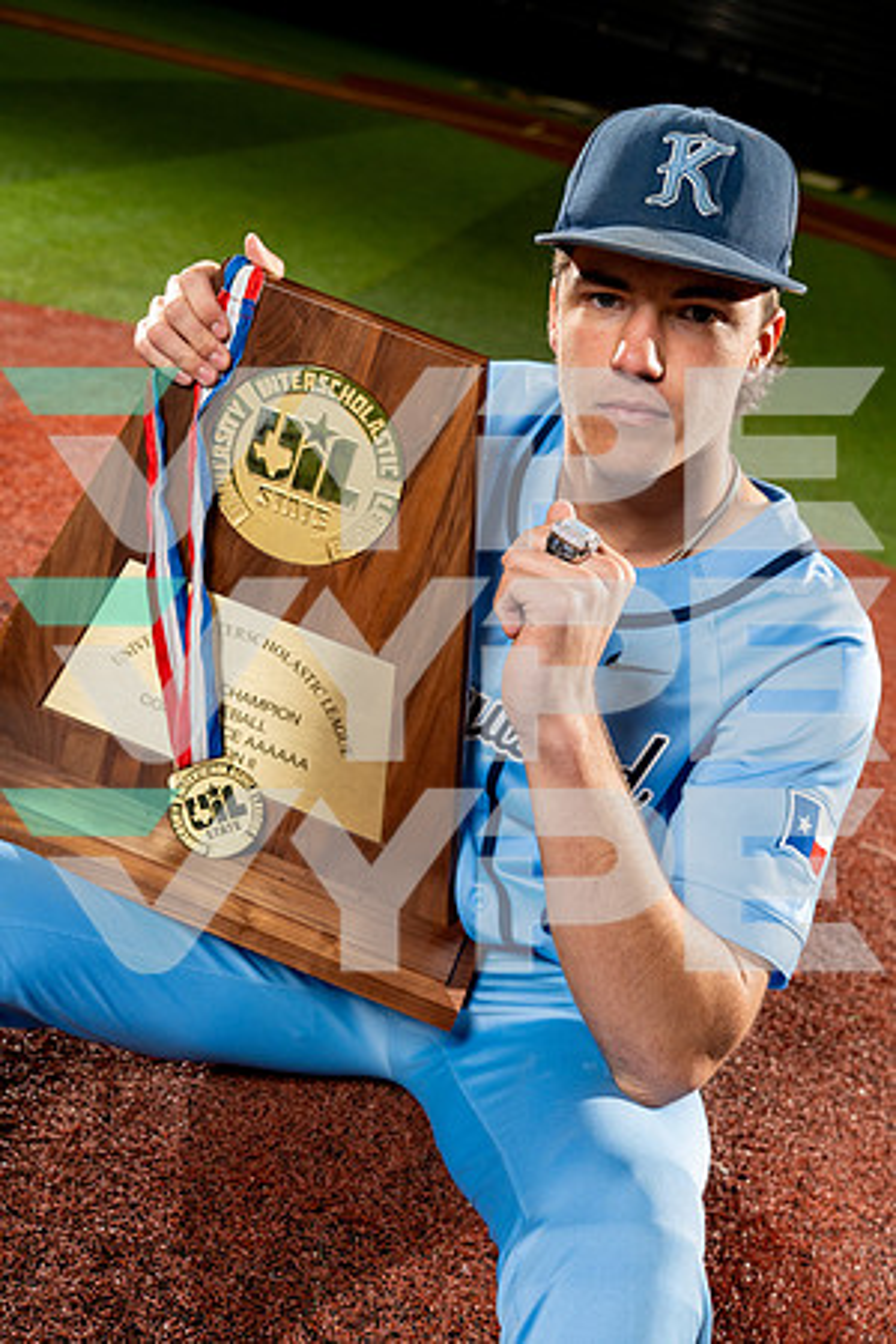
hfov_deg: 33.4
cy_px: 672
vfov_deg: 48.5
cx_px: 448
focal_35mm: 40
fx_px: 1493
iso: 800
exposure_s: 1/250
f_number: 5.6
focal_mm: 40
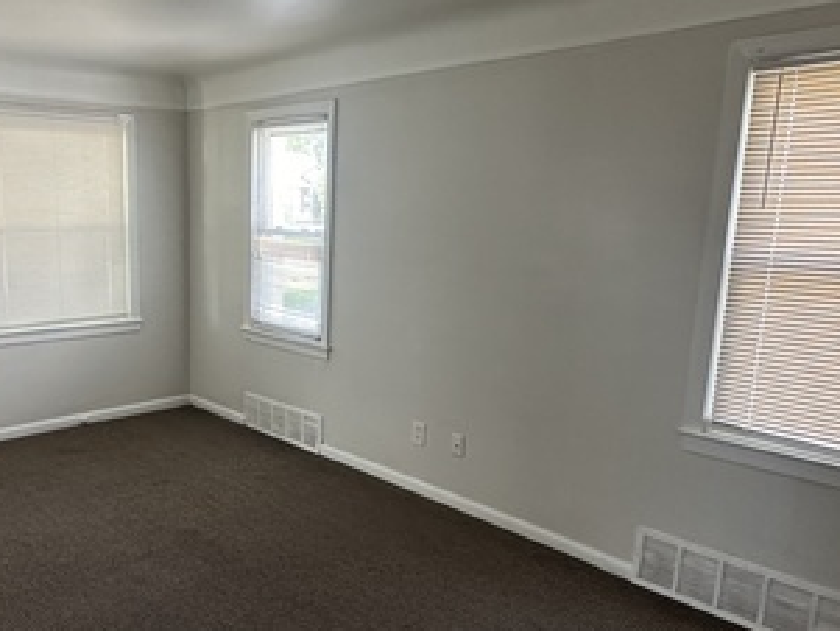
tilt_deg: -10.8
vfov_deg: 45.4
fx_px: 753
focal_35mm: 31
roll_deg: -0.7
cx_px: 267
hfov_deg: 56.8
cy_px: 355
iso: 250
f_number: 2.2
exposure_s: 1/99
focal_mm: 2.22
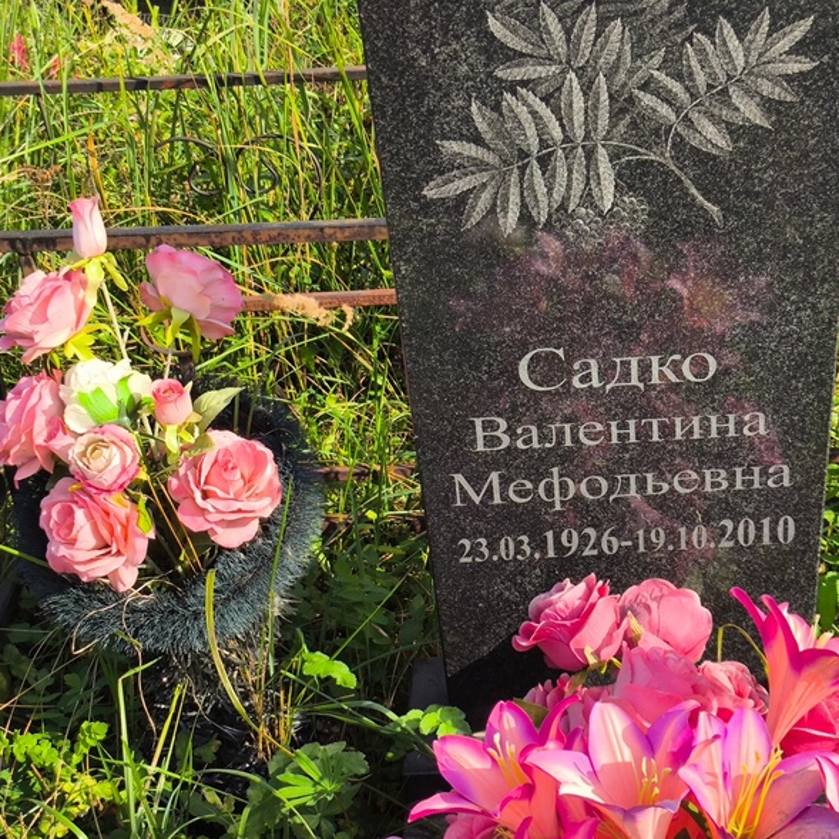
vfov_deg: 28.6
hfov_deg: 28.5
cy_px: 426
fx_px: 1645
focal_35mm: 60
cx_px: 509
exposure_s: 1/877
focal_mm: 4.71
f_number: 1.7
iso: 50
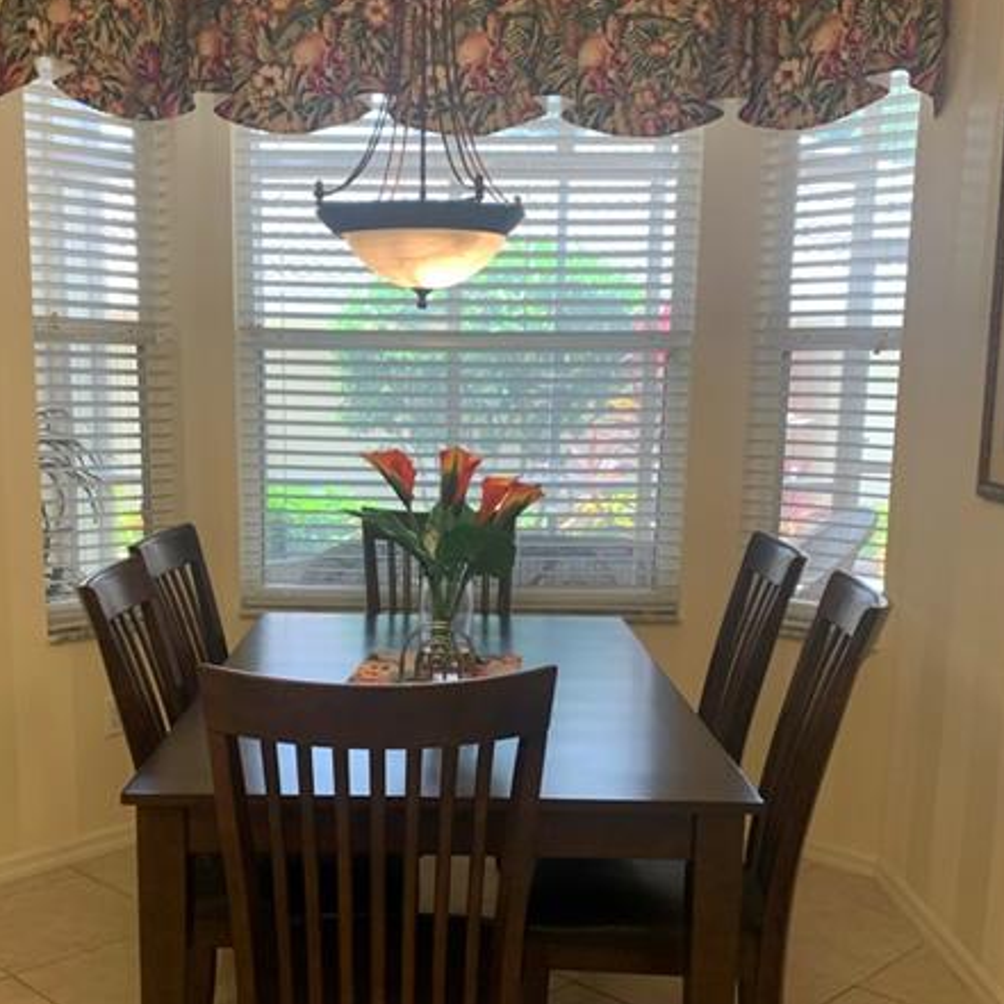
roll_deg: -0.3
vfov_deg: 41.5
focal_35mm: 40
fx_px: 1313
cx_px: 414
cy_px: 640
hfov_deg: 41.7
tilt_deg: -11.1
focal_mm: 4.25
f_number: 1.8
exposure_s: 1/60
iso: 80
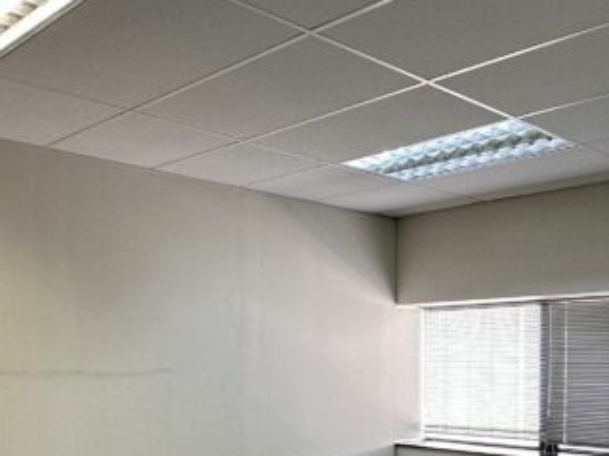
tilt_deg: -2.8
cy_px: 389
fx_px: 791
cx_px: 405
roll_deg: -1.2
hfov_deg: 41.6
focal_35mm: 45
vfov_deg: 31.0
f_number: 2.2
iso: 125
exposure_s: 1/100
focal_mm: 2.22
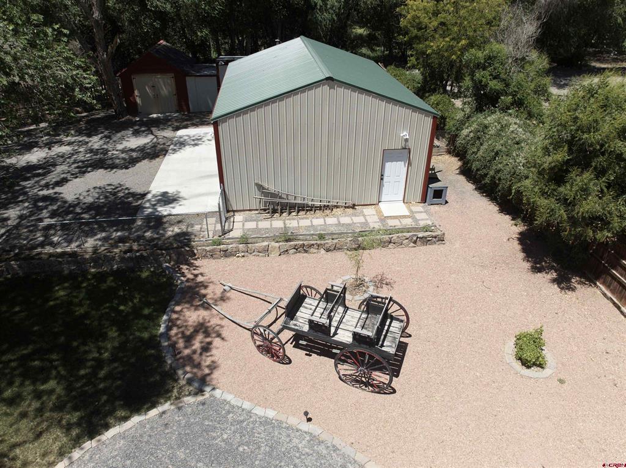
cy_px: 234
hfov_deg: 71.6
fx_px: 434
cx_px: 313
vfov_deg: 56.7
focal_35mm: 24
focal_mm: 12.29
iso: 100
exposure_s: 1/50
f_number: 2.8
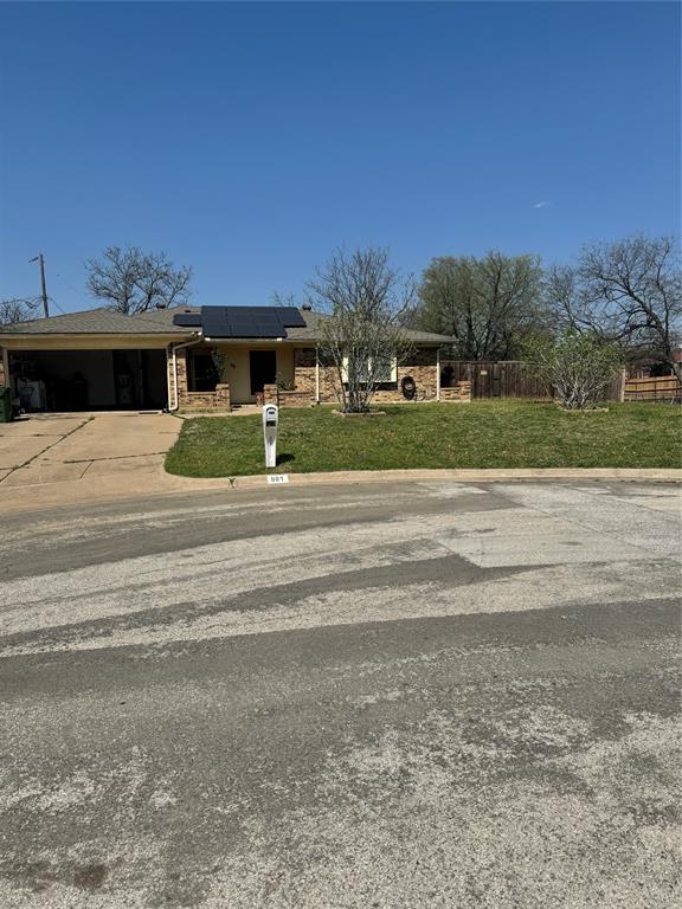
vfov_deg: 71.6
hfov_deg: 56.8
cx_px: 341
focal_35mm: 24
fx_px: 630
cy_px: 454
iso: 80
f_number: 1.78
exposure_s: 1/9009
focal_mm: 6.76
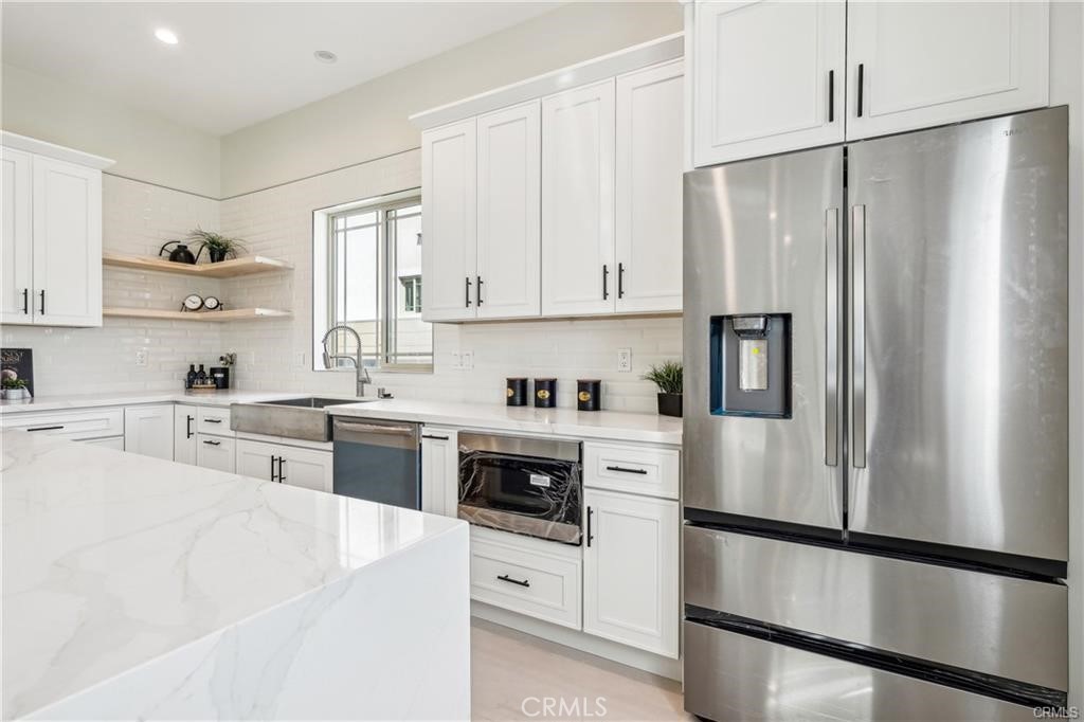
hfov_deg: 96.8
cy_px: 361
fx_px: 482
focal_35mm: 16
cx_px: 542
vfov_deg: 73.7
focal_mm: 10.5
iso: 160
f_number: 8
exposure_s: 1/8
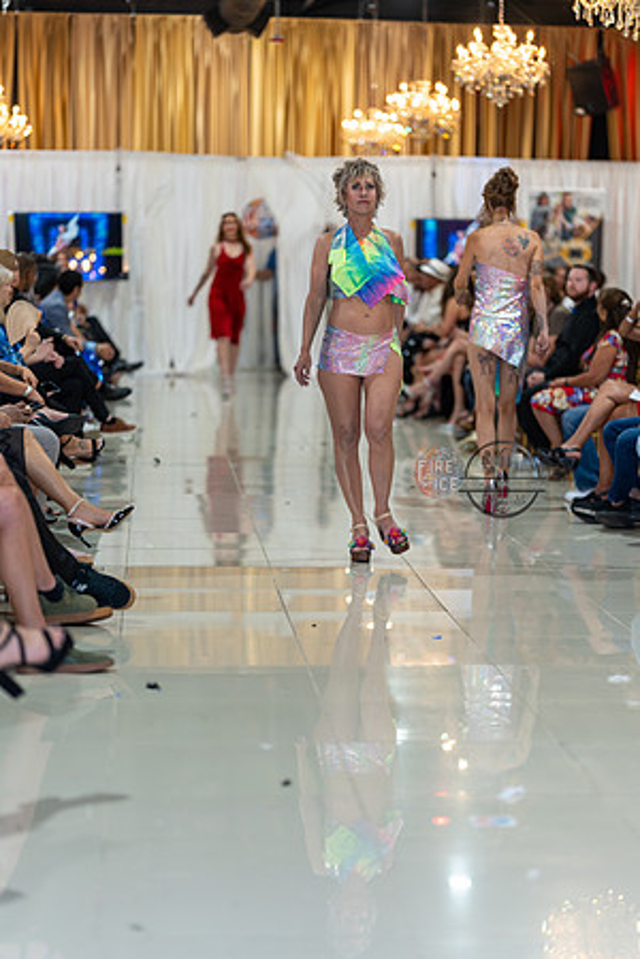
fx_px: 2266
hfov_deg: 16.1
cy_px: 480
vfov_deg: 23.9
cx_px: 320
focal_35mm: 85
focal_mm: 85
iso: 100
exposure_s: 1/160
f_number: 1.4
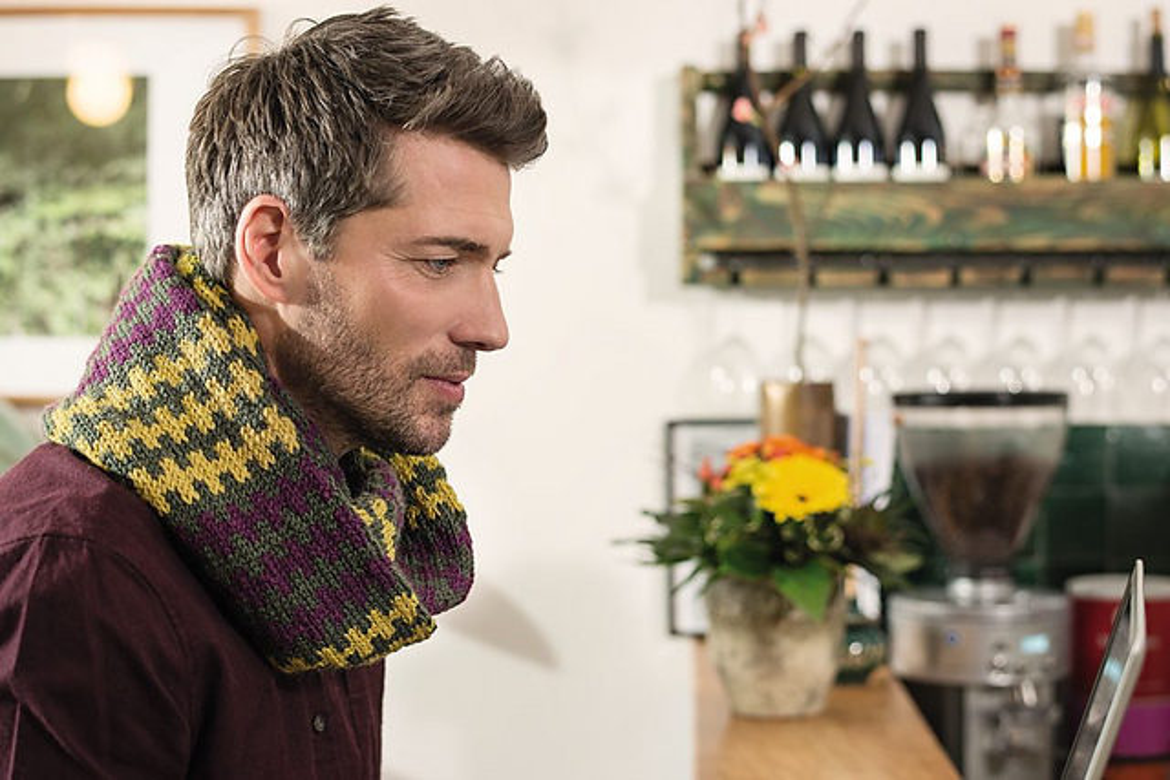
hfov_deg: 34.5
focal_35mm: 58
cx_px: 585
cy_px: 390
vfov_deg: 23.4
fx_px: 1885
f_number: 3.5
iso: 800
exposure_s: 1/200
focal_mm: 58
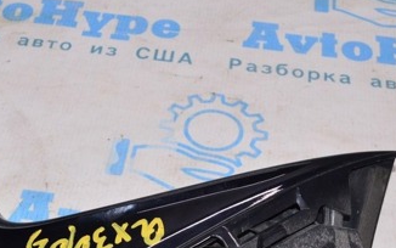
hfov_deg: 27.4
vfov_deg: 17.0
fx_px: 810
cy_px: 243
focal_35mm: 75
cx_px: 159
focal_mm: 25
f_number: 8
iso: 1600
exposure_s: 1/200
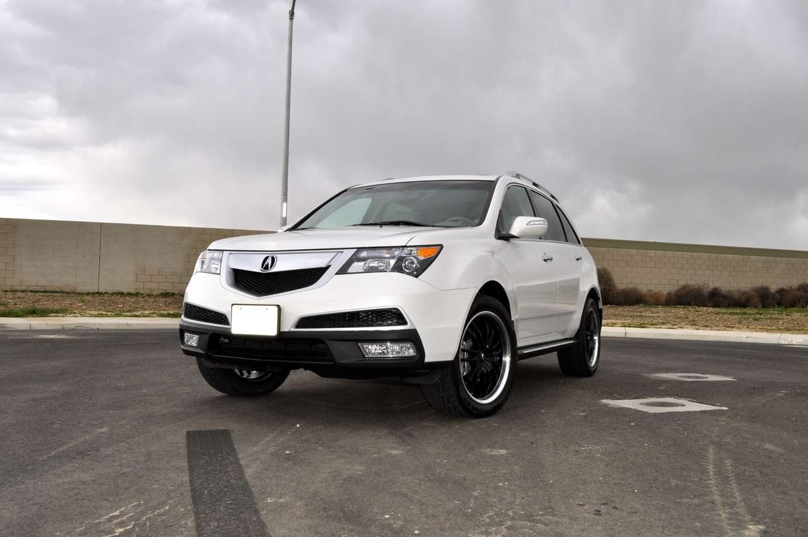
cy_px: 268
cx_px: 404
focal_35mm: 33
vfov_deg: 39.9
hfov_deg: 57.3
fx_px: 740
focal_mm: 22
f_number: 11
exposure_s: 1/200
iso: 400
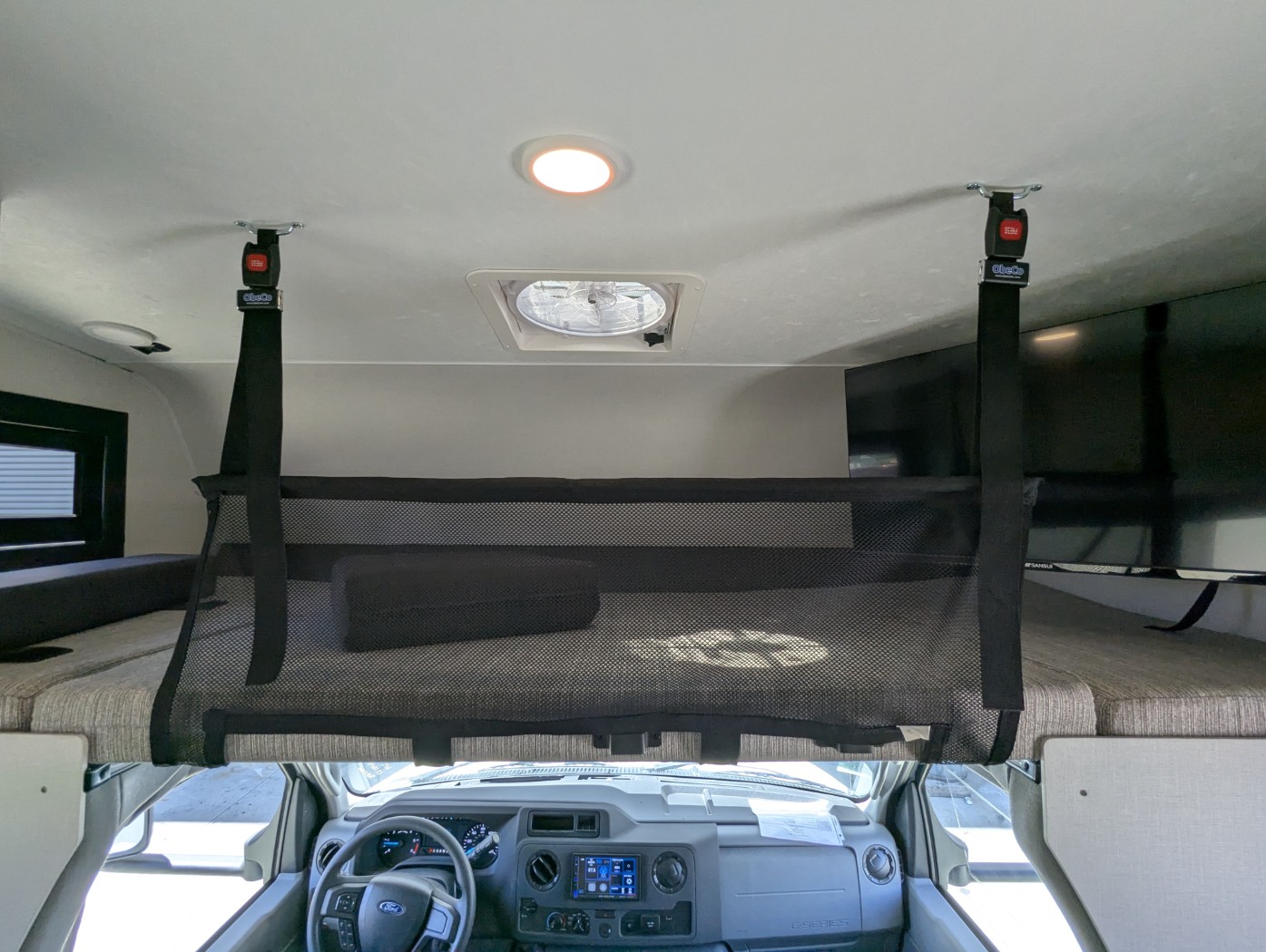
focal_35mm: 16
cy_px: 476
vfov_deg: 78.2
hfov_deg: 94.4
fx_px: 586
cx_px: 633
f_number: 2.2
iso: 62
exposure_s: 1/157
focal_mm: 2.35
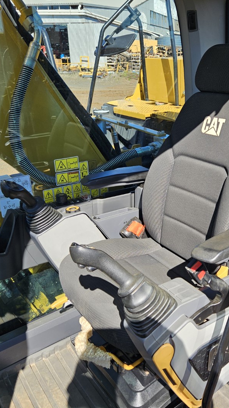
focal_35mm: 34
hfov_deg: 34.0
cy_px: 206
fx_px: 367
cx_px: 169
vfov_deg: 58.0
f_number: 1.8
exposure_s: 1/648
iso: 25
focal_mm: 5.4
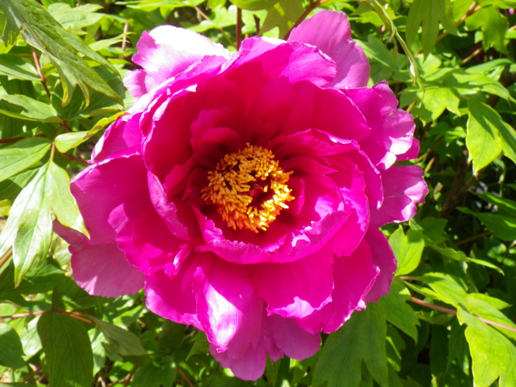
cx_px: 258
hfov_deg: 54.0
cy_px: 194
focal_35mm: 34
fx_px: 507
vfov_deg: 41.8
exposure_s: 1/125
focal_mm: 6.1
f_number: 4.6
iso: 80
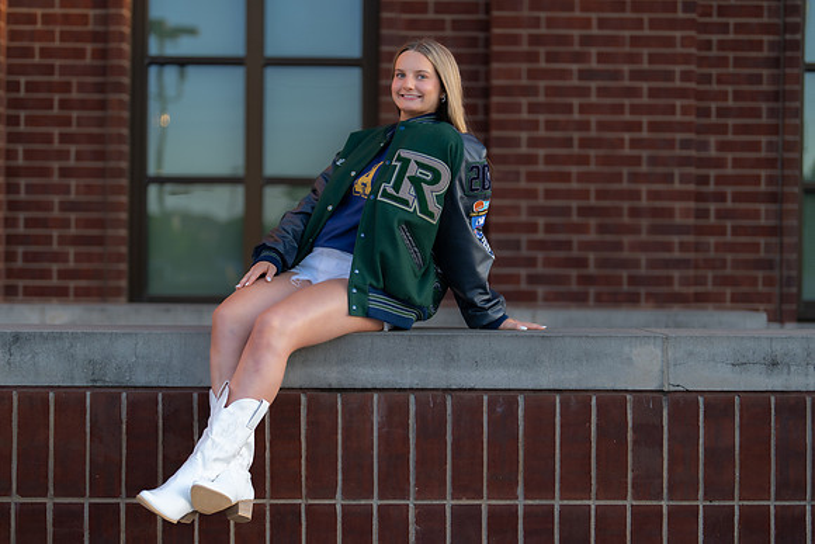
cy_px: 258
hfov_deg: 36.9
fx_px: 1221
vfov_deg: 25.1
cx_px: 387
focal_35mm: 54
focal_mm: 50
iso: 100
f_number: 1.2
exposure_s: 1/800
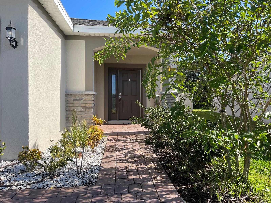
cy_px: 102
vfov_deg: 54.9
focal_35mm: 25
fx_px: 196
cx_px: 136
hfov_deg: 69.4
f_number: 1.6
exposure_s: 1/1767
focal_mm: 5.1
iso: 32
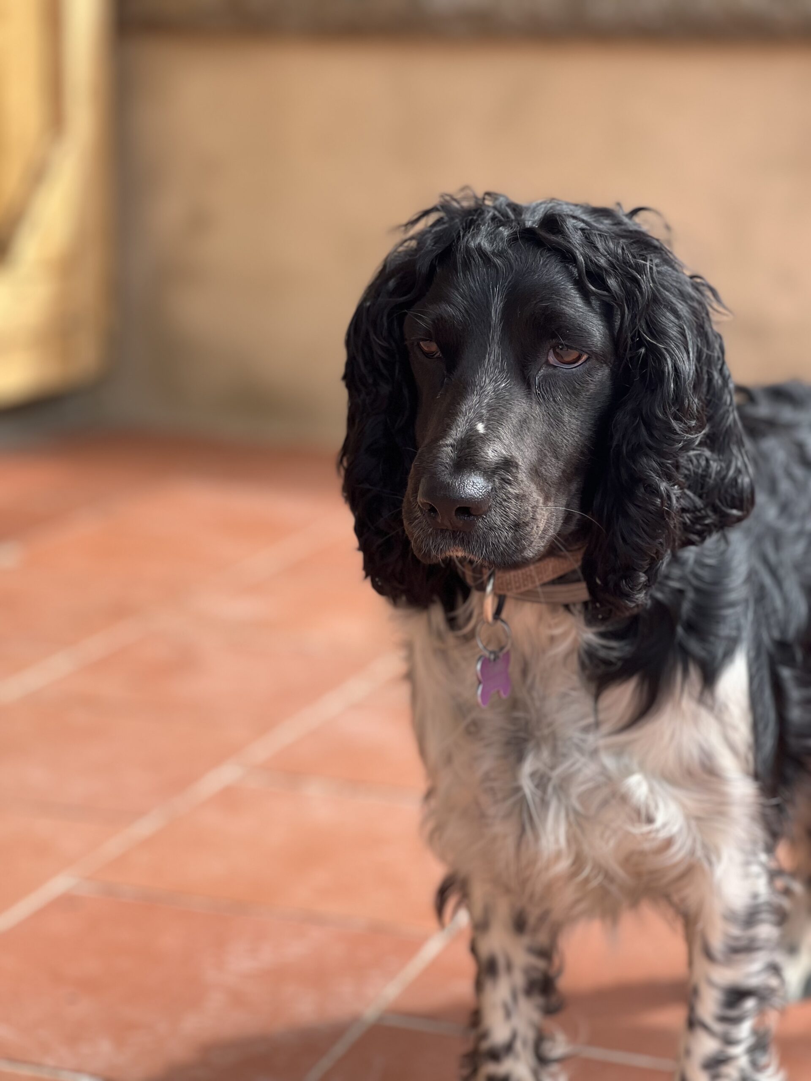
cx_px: 406
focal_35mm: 77
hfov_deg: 19.1
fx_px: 2405
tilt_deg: -10.8
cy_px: 540
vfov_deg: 25.3
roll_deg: -1.5
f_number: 2.8
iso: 25
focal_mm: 9
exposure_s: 1/164
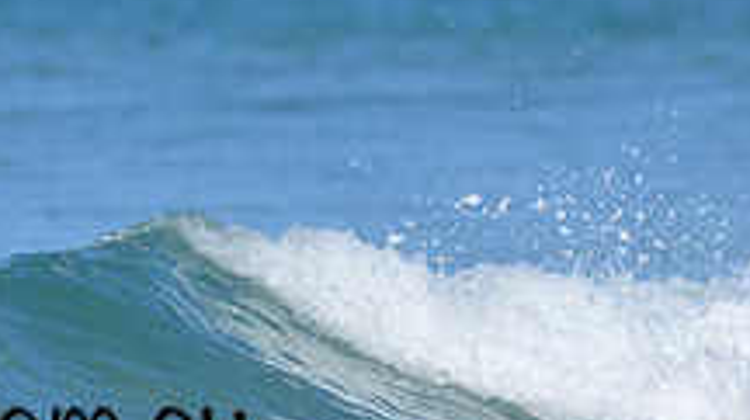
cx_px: -42
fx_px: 61112
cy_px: 428
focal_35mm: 3076
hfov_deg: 0.7
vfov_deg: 0.4
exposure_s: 1/2000
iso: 280
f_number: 6.3
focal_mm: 800
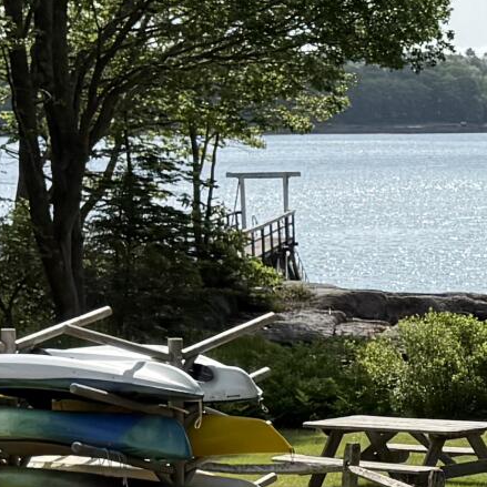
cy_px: 389
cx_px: 909
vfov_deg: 12.0
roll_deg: +0.6
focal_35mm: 145
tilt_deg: -6.2
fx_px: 2308
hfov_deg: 11.1
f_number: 1.78
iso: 80
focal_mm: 6.76
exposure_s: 1/7353
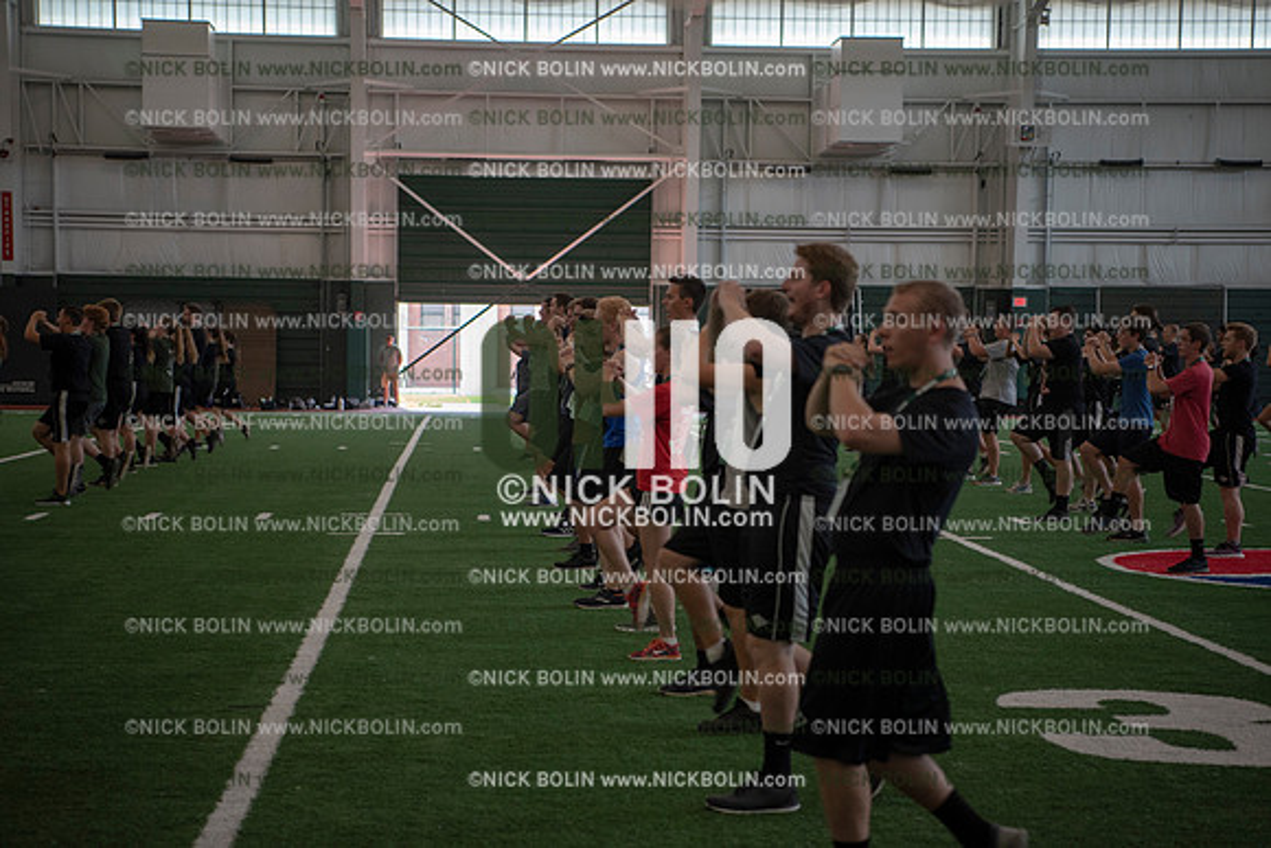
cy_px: 424
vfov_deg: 19.5
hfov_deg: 28.8
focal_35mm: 70
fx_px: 2472
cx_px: 636
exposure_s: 1/320
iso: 640
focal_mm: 70
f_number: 3.2
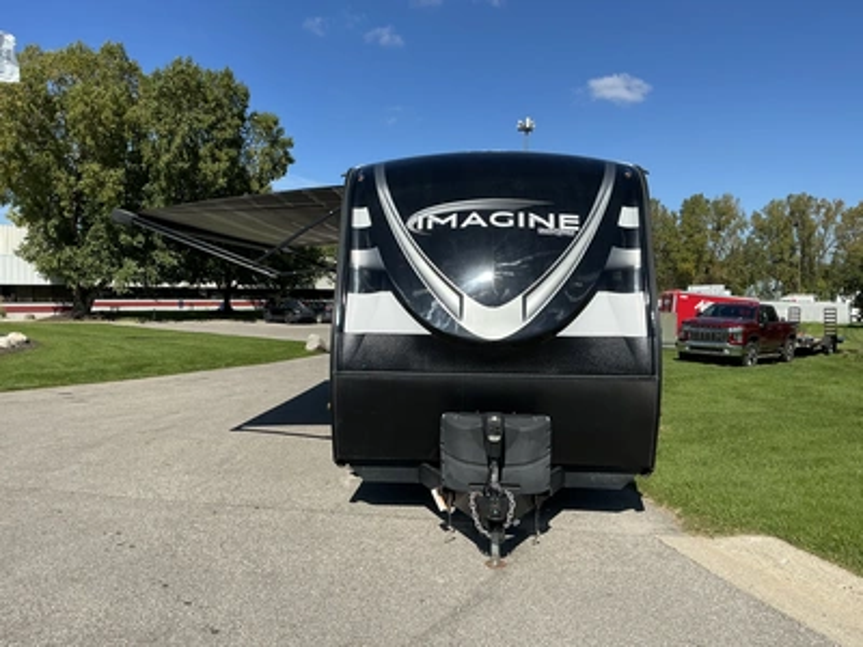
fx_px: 698
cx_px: 432
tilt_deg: -1.3
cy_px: 324
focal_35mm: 28
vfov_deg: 49.7
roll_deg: -0.3
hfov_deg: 63.4
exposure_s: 1/2058
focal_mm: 3
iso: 25
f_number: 1.8
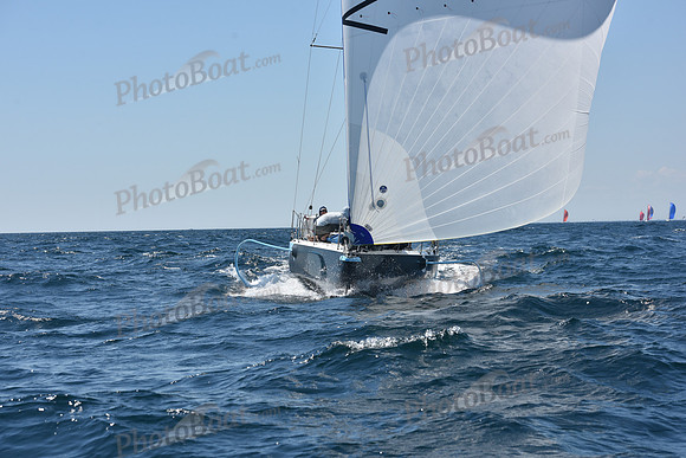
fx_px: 1639
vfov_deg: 15.9
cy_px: 229
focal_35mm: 86
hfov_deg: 23.6
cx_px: 343
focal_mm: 86
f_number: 8
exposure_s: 1/1000
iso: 200
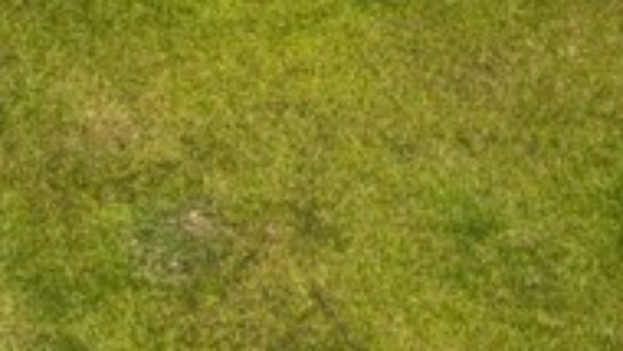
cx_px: 475
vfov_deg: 7.4
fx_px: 2330
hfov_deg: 15.2
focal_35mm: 141
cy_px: -791
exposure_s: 1/1250
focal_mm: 4.5
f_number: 2.8
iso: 100
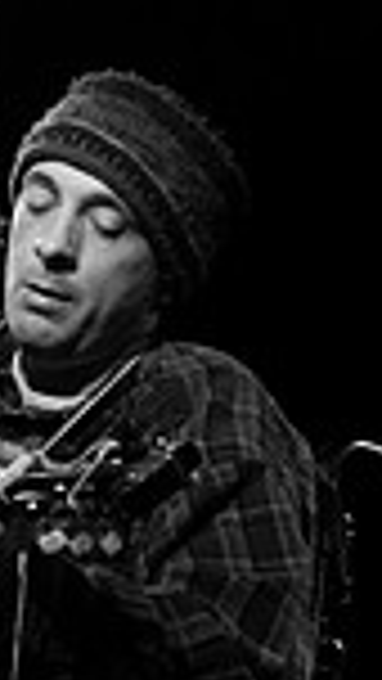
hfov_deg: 7.3
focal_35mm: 164
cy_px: 531
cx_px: -227
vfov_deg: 13.1
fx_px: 2944
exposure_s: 1/60
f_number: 2.8
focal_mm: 35
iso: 800
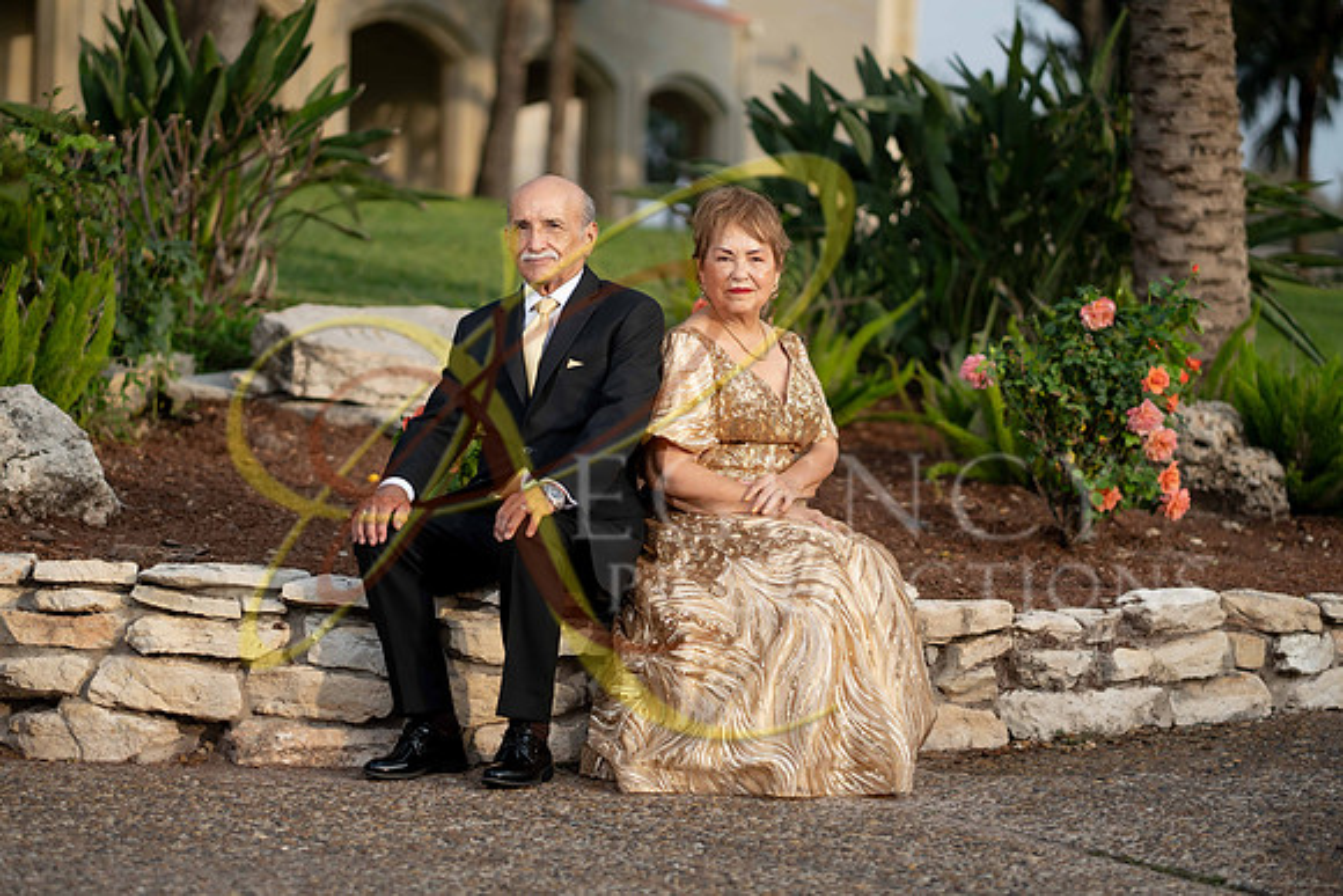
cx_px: 672
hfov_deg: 23.9
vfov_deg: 16.1
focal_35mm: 85
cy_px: 448
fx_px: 3172
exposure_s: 1/2000
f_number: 2.2
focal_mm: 85
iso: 200
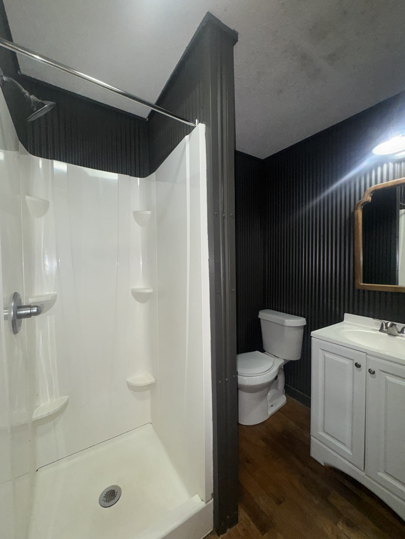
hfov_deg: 85.7
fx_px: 218
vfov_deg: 102.1
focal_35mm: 14
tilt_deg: -2.3
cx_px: 202
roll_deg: +0.9
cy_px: 270
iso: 125
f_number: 2.2
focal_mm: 2.22
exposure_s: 1/60
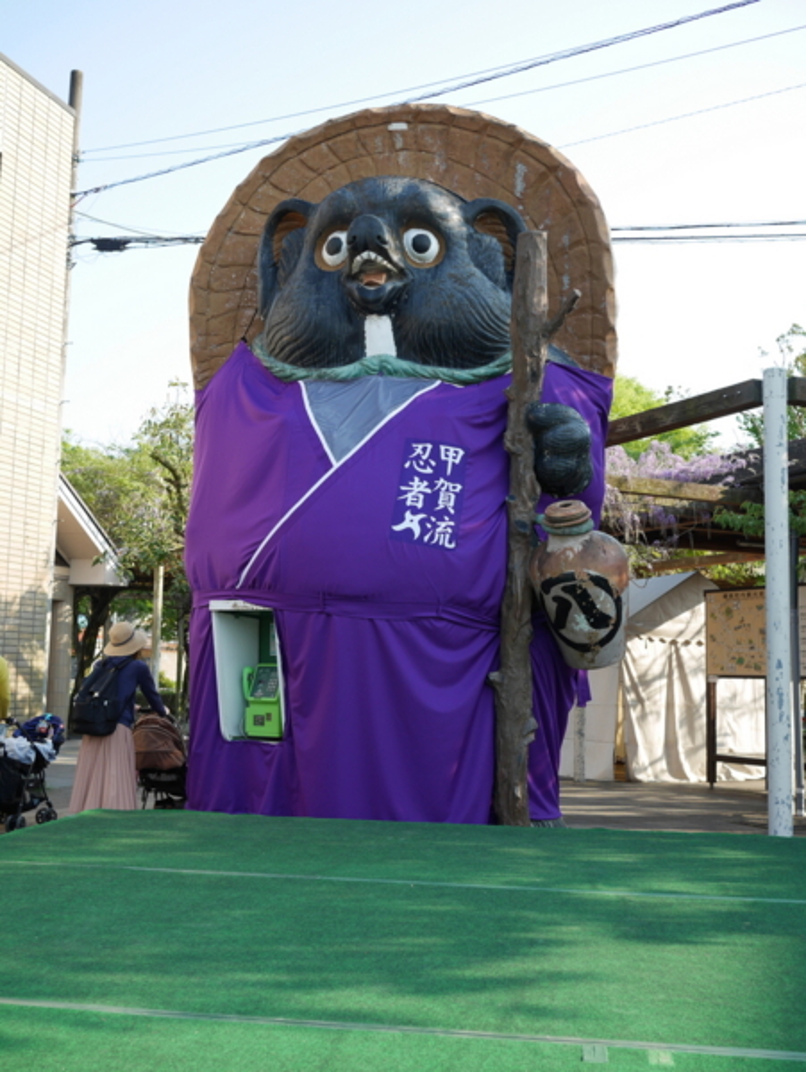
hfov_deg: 36.0
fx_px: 1240
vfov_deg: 46.8
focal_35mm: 40
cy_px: 536
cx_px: 403
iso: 200
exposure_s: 1/500
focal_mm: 20
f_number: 3.5
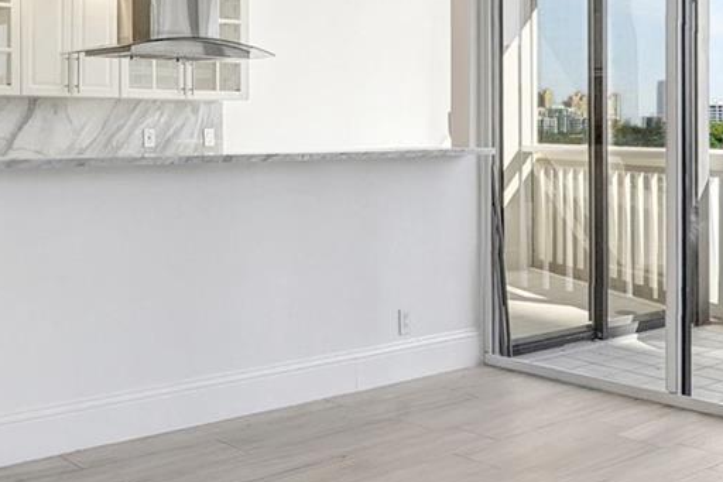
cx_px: 354
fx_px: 1035
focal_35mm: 52
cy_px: 136
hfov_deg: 38.5
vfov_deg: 25.9
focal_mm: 16.5
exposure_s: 1/40
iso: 640
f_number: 13
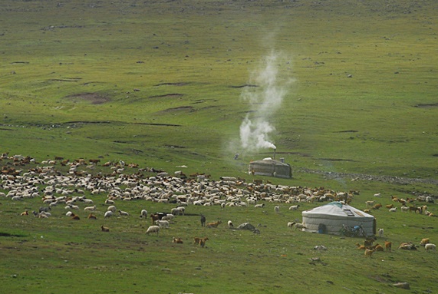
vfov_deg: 6.3
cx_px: 207
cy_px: 127
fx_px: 2690
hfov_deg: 9.3
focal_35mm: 221
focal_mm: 105
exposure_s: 1/1250
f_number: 5.6
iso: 400
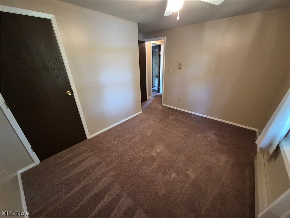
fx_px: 109
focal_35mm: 13
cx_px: 145
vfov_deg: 89.9
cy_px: 109
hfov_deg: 106.2
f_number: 2.2
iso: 1250
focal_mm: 1.74
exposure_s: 1/60
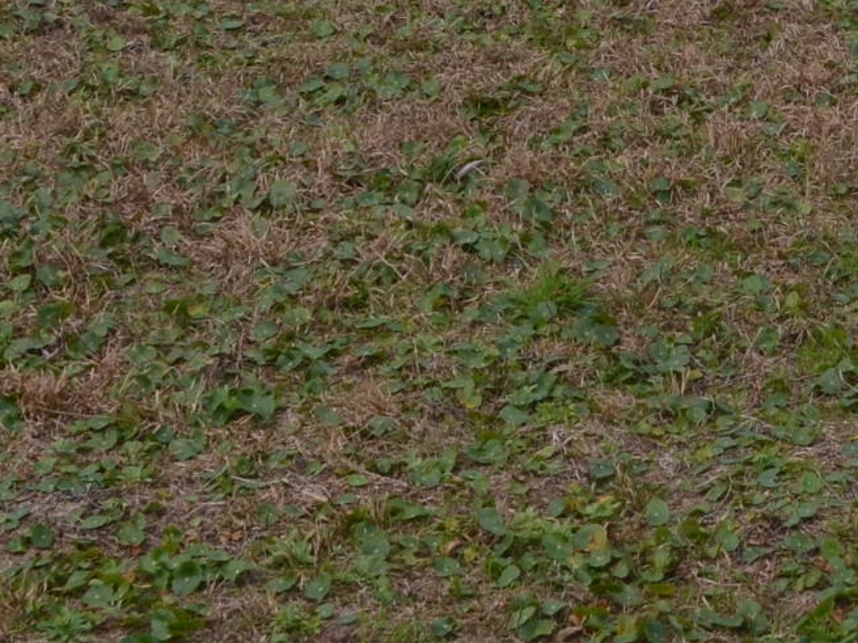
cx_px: 888
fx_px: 3593
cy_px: -480
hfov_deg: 13.4
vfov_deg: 9.7
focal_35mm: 145
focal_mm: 22
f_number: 7.1
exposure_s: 1/200
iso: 100
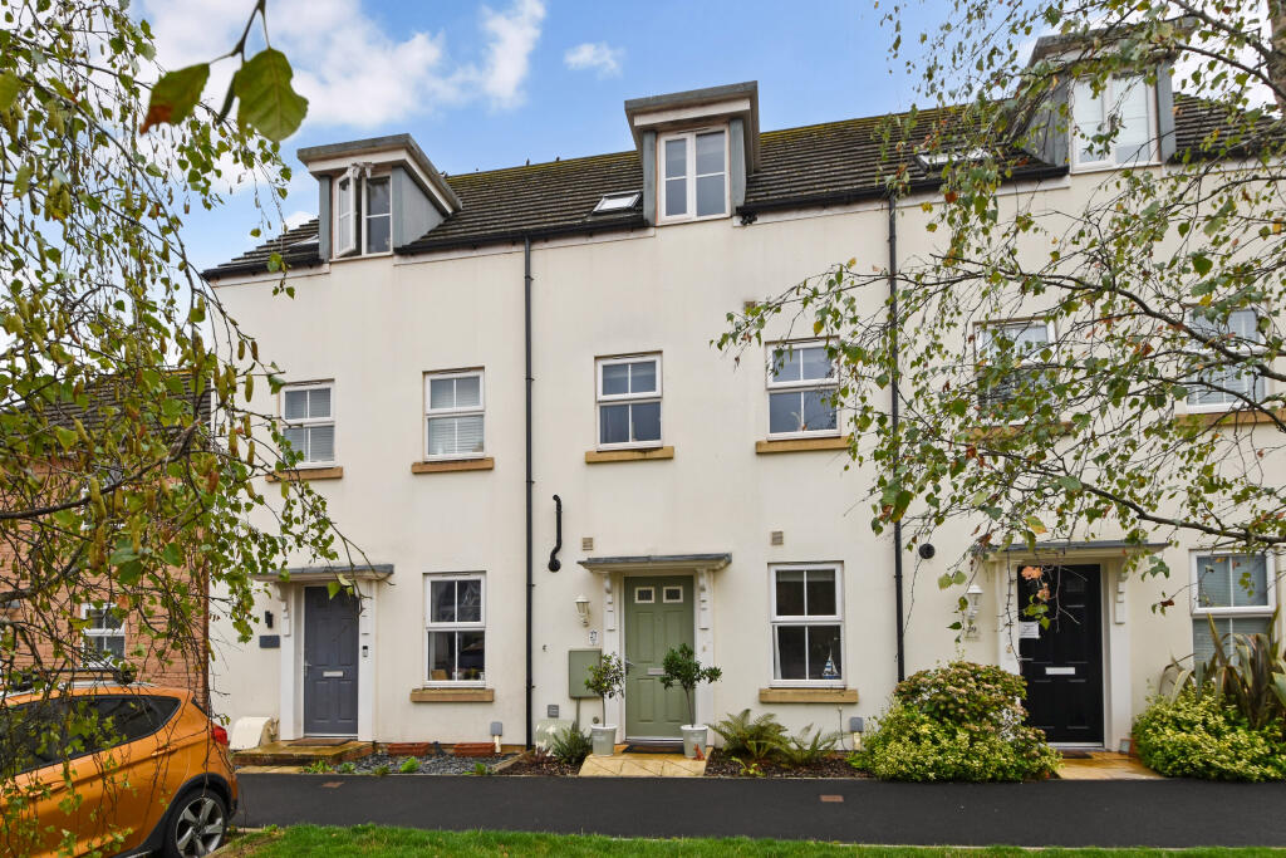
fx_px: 643
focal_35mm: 18
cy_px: 429
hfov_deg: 90.0
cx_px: 643
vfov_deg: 67.4
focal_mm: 12
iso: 200
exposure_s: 1/250
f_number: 8
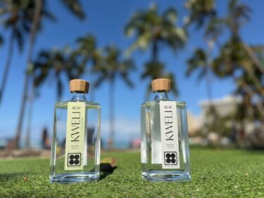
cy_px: 99
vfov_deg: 56.8
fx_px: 183
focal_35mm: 24
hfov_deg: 71.6
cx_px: 132
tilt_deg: +11.3
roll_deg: +0.4
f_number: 1.78
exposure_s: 1/6711
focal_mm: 6.76
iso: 80
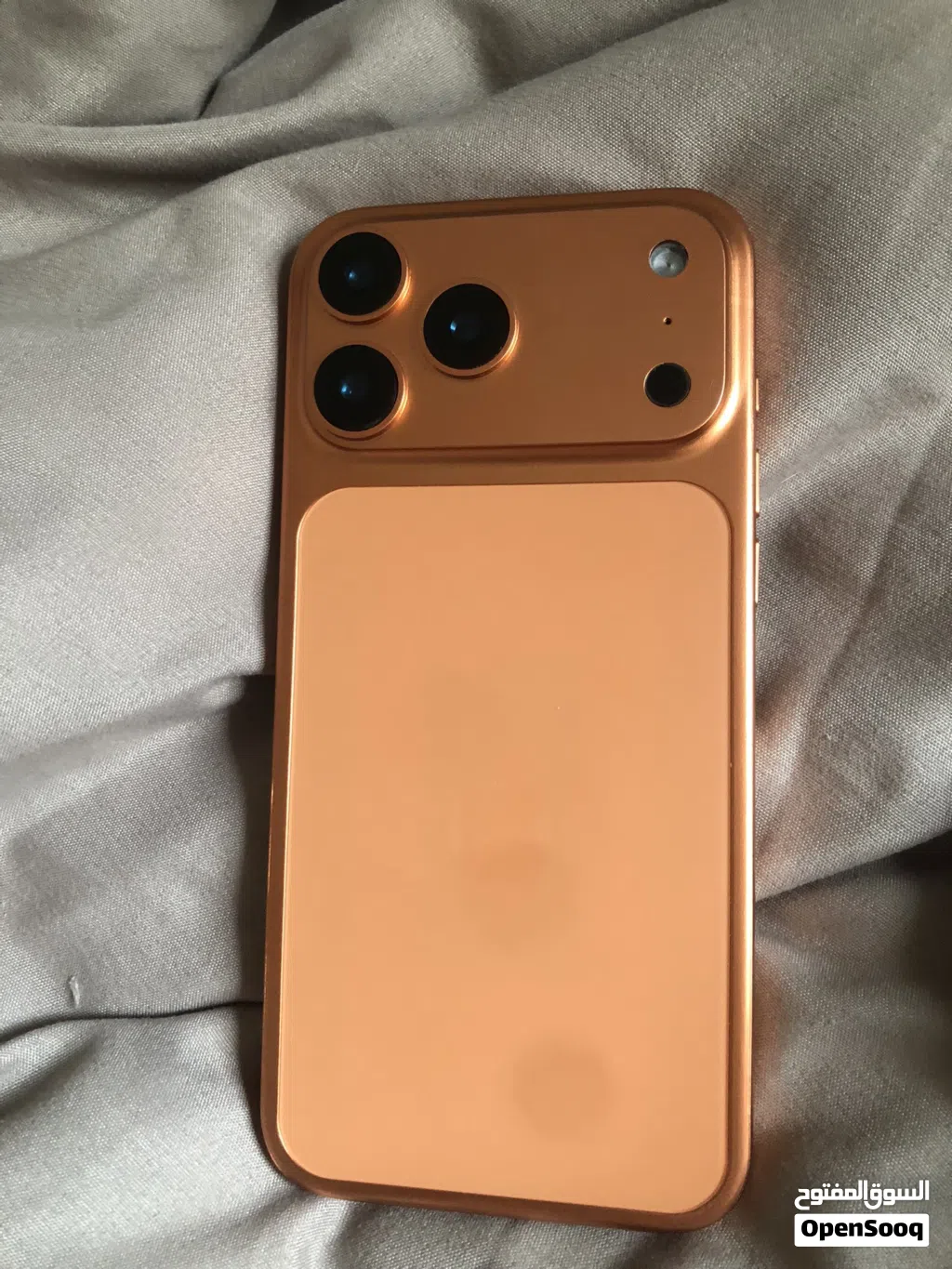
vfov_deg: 63.4
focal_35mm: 28
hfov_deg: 49.8
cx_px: 476
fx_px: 1027
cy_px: 634
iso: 64
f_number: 1.8
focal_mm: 3.99
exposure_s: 1/15
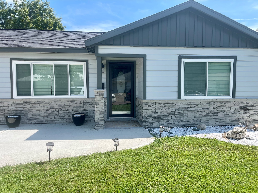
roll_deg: +0.4
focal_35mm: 25
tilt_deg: -4.2
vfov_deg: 54.9
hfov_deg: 69.4
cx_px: 129
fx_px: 186
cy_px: 96
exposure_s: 1/2545
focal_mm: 5.1
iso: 32
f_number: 1.6
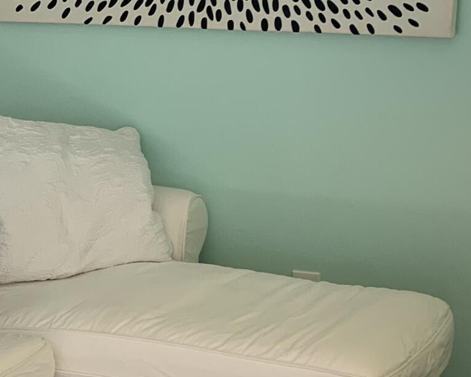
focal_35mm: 99
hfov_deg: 18.6
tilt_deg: -10.5
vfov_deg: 15.5
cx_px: -45
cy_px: 166
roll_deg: +1.4
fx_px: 1380
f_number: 1.8
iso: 64
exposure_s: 1/120
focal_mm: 4.25
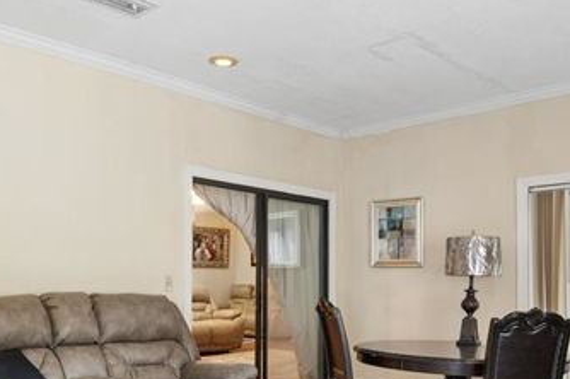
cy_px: 284
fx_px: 601
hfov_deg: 50.7
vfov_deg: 34.3
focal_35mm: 38
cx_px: 257
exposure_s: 1/1.67
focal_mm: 18
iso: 200
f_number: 9
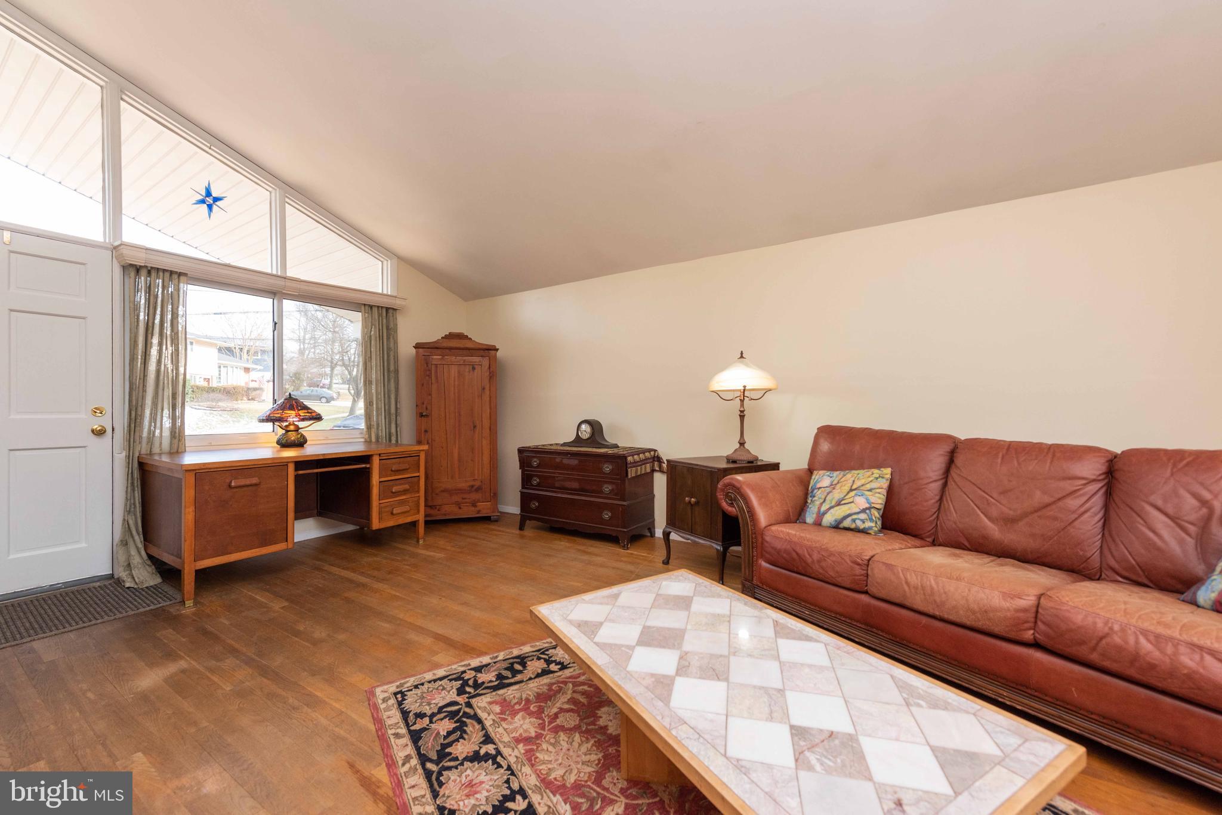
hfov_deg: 104.2
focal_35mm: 14
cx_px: 611
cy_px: 408
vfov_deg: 81.2
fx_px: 475
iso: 800
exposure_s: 1/125
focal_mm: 14
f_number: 5.6
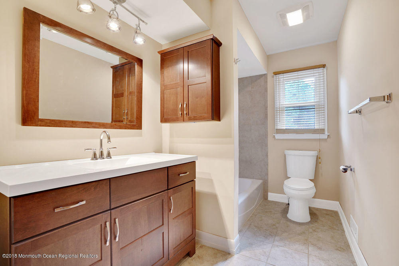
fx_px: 177
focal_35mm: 16
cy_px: 133
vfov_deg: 73.8
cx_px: 200
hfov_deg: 96.7
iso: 400
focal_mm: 16
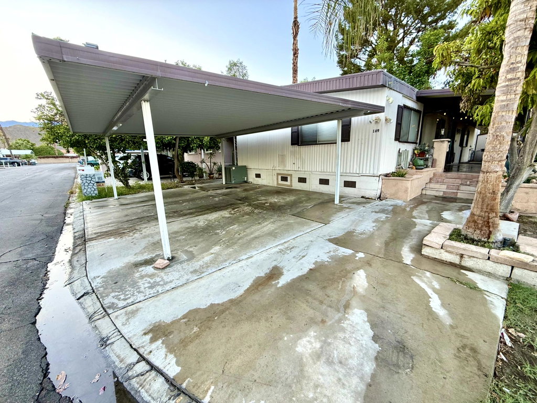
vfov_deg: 85.7
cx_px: 268
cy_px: 202
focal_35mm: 14
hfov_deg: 102.1
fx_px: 217
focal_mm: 2.22
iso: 80
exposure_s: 1/99
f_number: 2.2
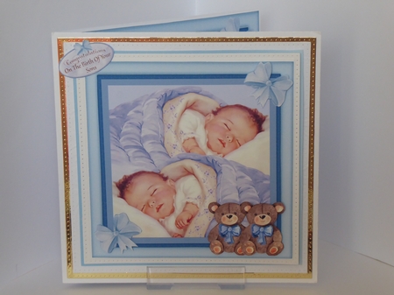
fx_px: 1115
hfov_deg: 20.0
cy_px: 148
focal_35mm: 98
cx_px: 197
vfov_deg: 15.1
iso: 400
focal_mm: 16.1
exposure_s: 1/60
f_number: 4.9
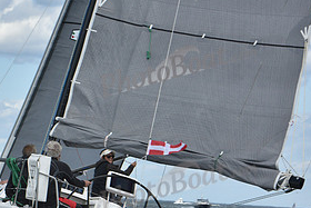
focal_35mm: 280
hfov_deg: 7.3
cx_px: 43
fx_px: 2420
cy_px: 142
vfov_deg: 4.9
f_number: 9
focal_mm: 135
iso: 320
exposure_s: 1/1000
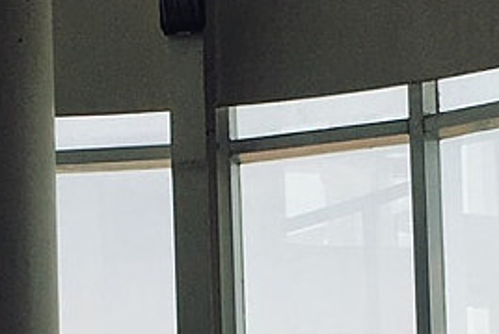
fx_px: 2496
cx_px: 197
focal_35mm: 180
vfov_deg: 7.4
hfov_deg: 11.4
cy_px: 614
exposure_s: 1/199
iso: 25
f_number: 2.2
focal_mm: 4.15
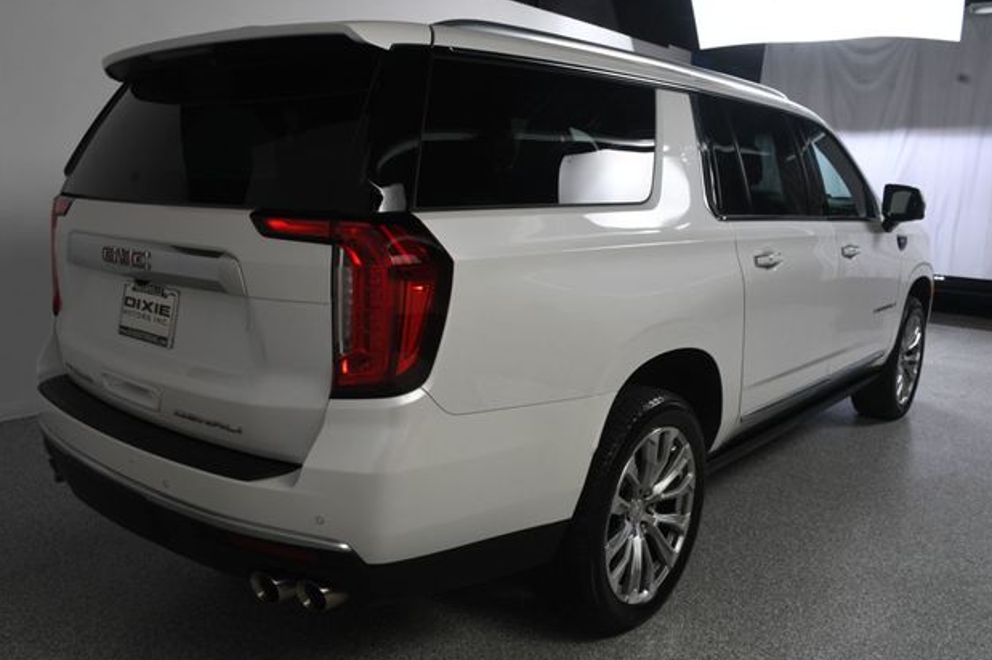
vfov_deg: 42.3
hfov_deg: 60.3
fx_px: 854
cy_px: 330
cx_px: 486
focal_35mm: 31
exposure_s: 1/160
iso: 100
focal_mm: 20
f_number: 13
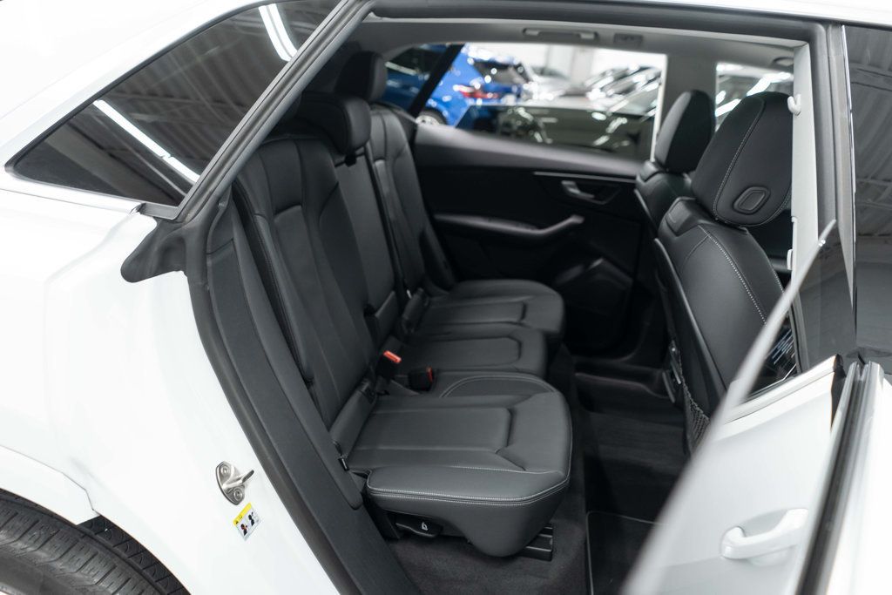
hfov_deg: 65.5
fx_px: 694
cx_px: 446
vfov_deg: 46.4
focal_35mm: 28
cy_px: 298
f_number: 3.2
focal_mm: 28
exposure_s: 1/50
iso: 800
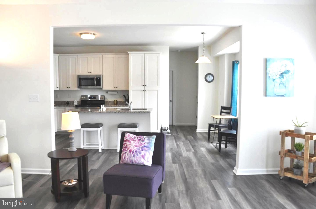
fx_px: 263
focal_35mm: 30
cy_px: 104
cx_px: 158
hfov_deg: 62.0
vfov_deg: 43.5
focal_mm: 20
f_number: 5
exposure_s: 1/100
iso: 400
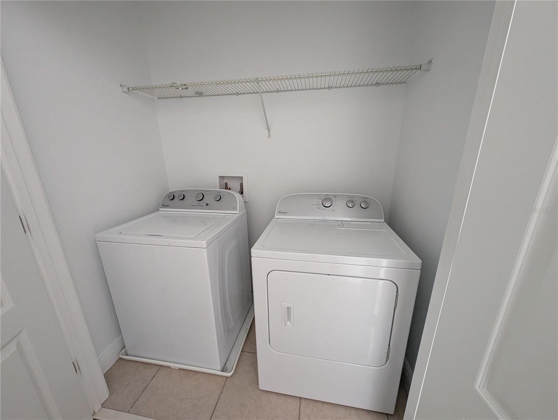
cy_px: 210
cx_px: 279
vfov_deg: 94.6
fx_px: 194
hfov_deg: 110.5
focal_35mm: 12
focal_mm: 2.23
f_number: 1.95
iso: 942
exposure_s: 1/23.8
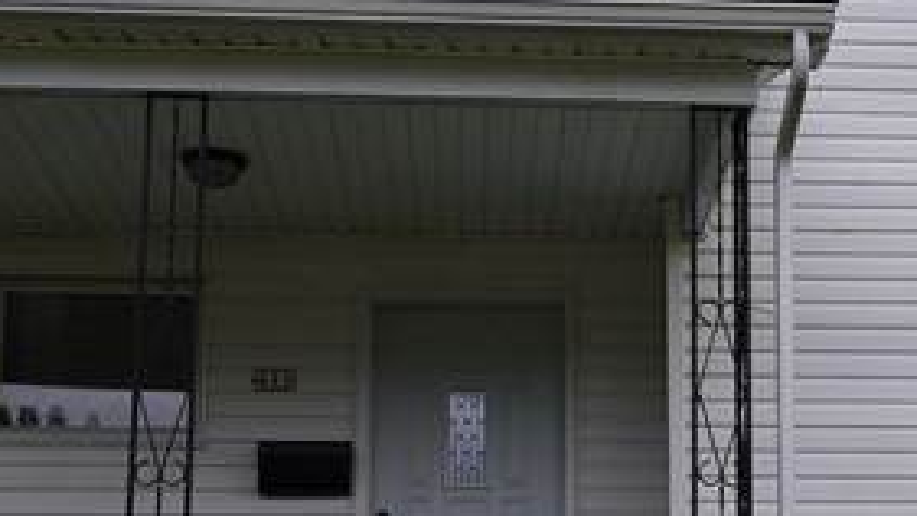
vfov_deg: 14.1
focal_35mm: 85
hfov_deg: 24.7
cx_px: 720
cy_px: 425
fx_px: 2067
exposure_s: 1/125
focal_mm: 14
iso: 100
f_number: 8
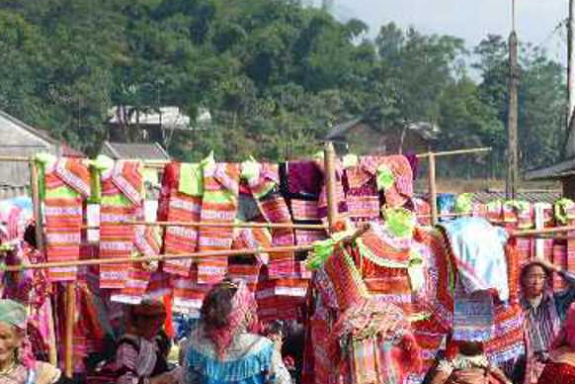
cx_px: 403
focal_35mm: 64
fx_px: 1022
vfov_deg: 20.9
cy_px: 320
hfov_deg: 31.1
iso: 100
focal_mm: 5.8
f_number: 2.8
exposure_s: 1/1000
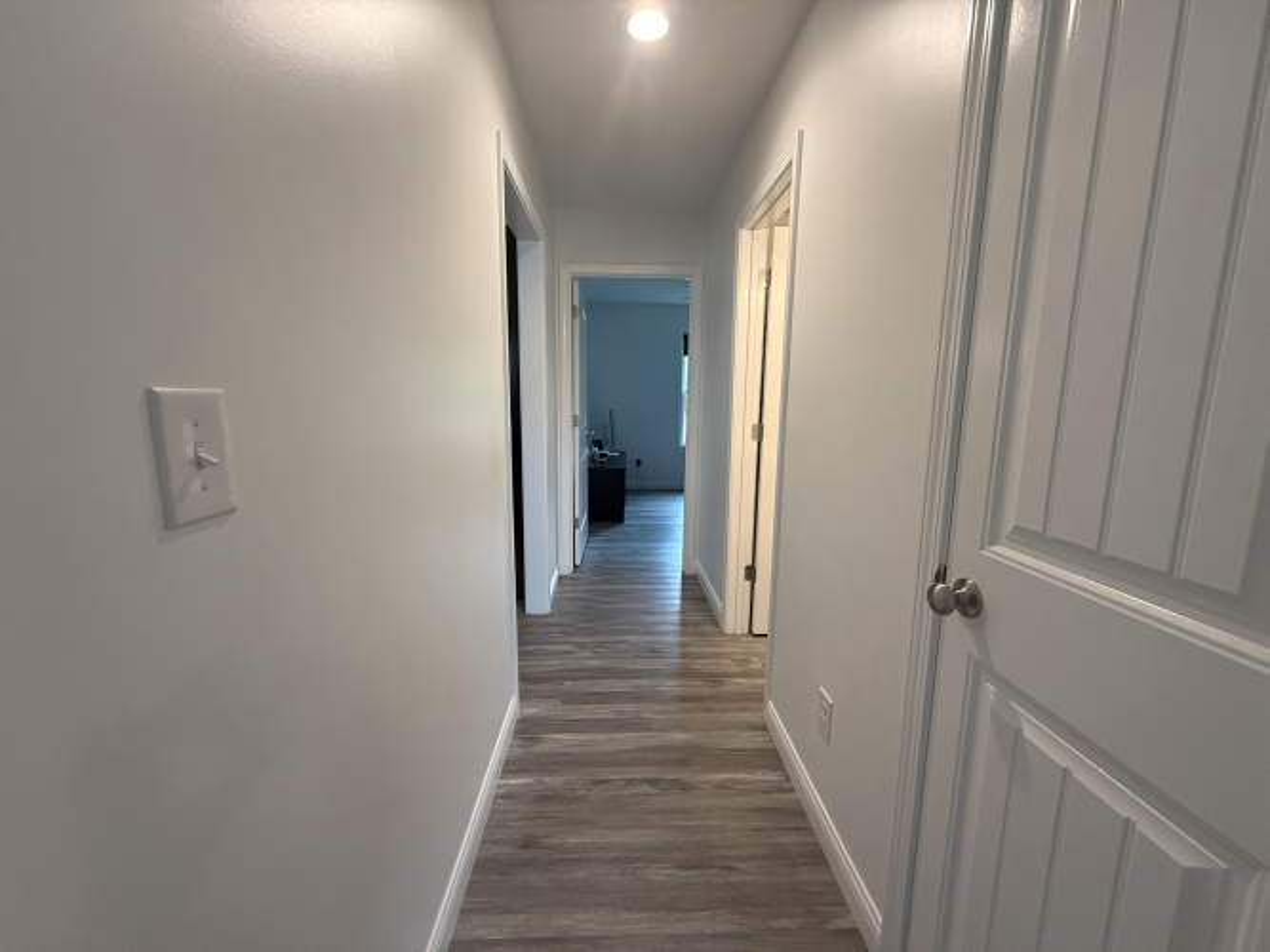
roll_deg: -0.9
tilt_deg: -8.2
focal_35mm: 14
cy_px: 476
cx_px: 635
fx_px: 514
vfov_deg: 85.7
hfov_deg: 102.1
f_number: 2.2
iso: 250
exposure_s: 1/120
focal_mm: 2.22
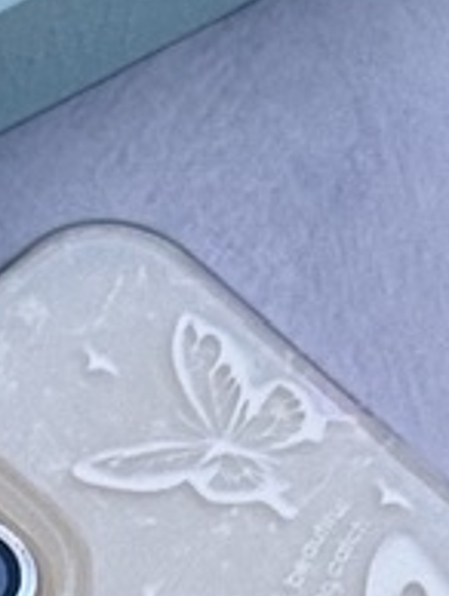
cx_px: -852
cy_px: 1800
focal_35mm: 316
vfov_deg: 5.8
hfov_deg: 4.5
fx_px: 5453
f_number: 1.78
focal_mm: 6.76
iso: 64
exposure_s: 1/987
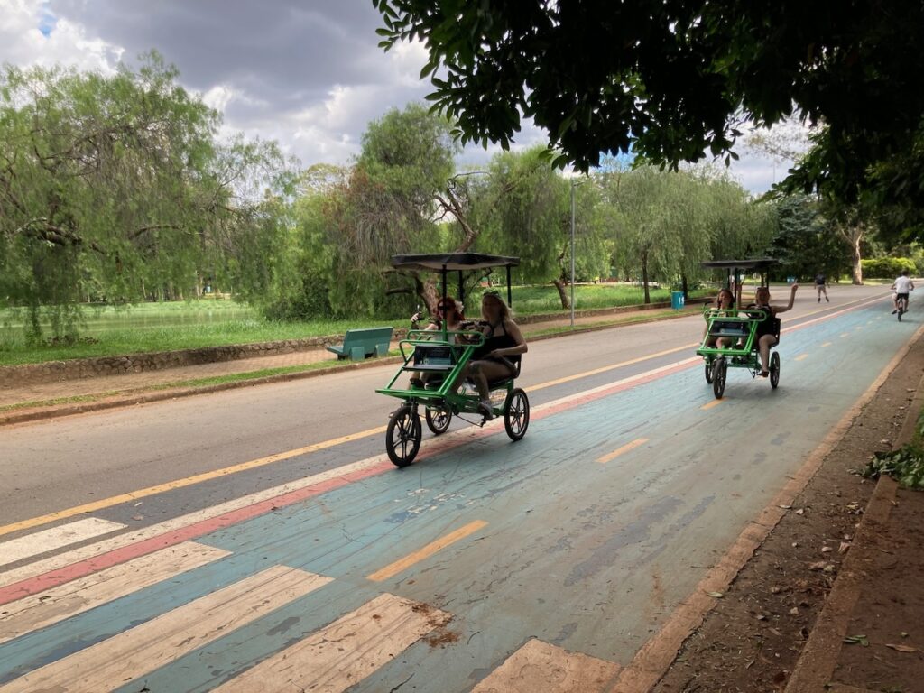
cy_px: 346
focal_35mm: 28
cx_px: 462
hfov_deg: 63.4
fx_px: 747
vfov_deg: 49.7
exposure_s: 1/527
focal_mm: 3.99
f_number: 1.8
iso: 20
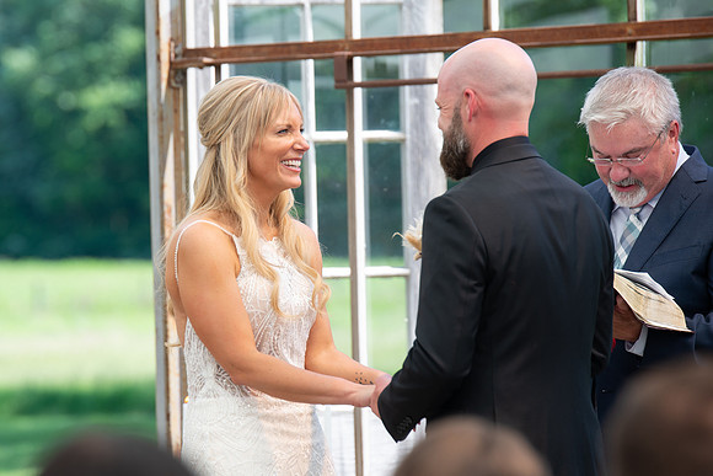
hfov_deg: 8.2
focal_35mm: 250
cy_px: 233
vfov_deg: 5.5
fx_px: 4957
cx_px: 272
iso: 160
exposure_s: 1/250
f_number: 4.5
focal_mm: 200
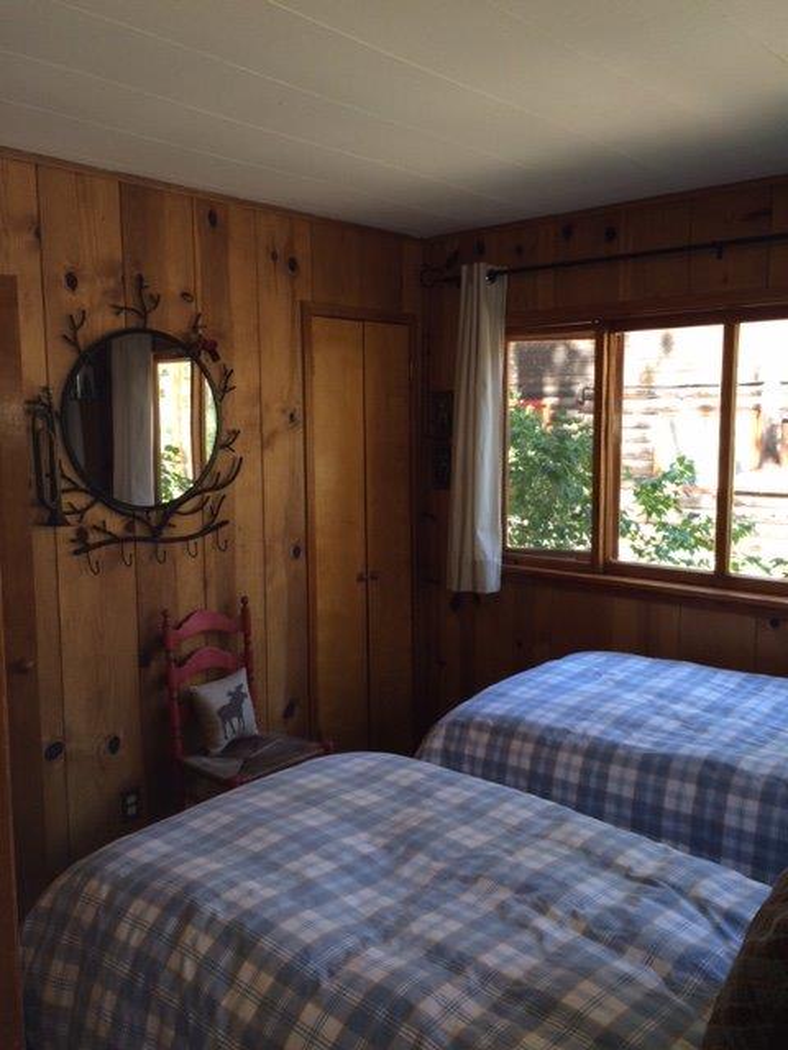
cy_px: 525
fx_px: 880
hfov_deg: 48.2
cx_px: 394
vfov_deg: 61.7
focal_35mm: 29
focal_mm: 4.15
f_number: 2.2
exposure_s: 1/30
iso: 50
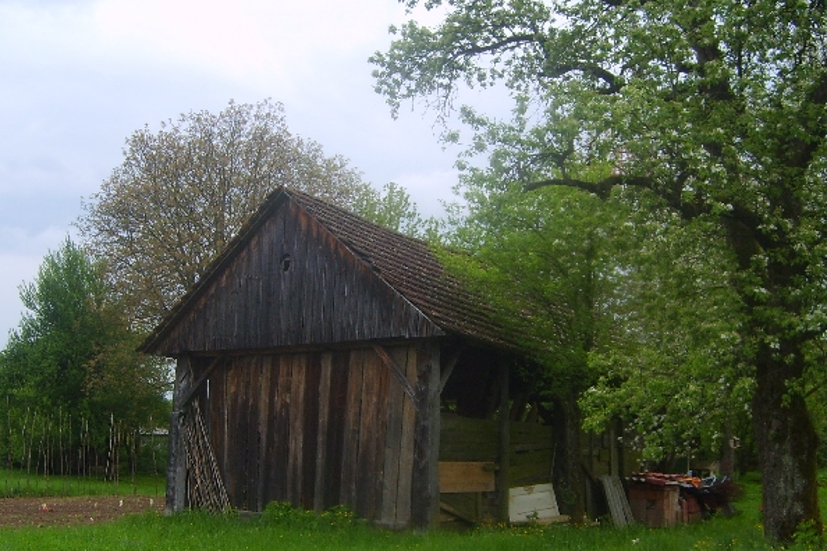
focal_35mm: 49
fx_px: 1126
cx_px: 388
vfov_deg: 27.4
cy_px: 341
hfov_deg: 40.3
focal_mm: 5.8
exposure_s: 1/125
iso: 50
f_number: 2.8
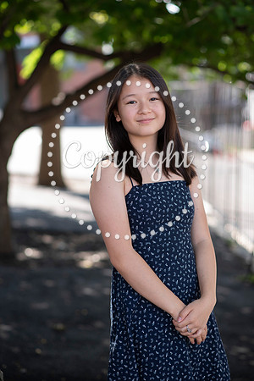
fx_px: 900
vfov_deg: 23.9
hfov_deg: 16.1
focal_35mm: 85
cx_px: 127
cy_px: 190
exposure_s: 1/320
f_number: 2.5
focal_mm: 85
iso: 200
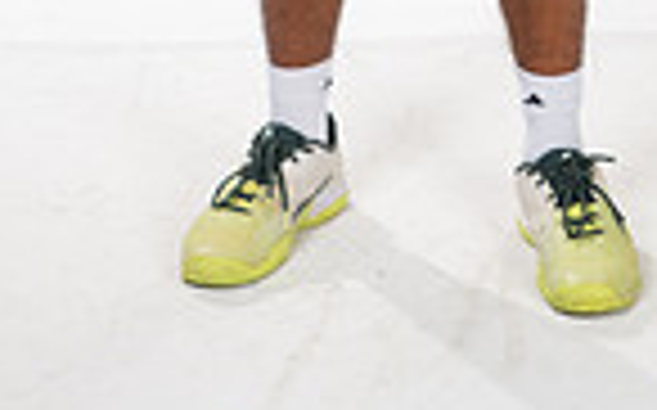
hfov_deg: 10.3
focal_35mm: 204
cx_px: 526
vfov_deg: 6.2
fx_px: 3650
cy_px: -536
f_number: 7.1
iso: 800
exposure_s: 1/320
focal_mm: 65
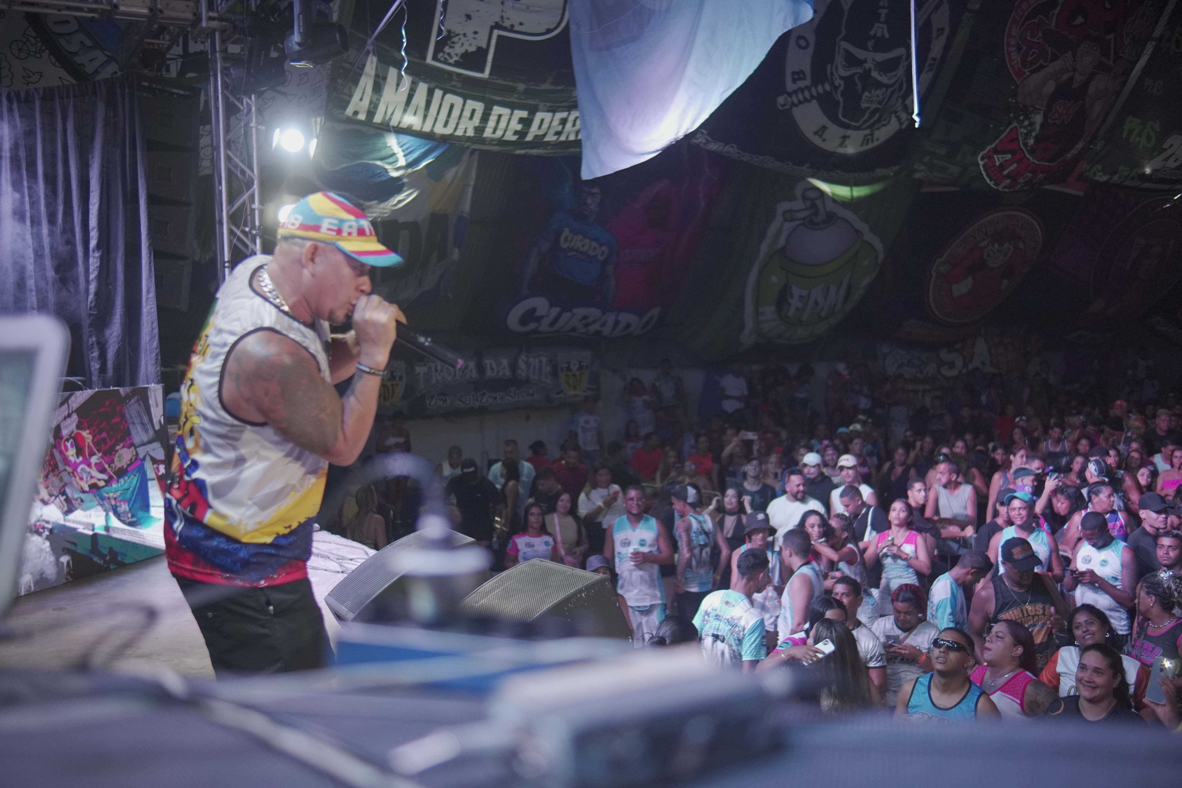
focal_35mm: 34
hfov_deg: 55.1
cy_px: 394
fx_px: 1133
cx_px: 591
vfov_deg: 38.4
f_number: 1.4
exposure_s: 1/320
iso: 2000
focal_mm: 23
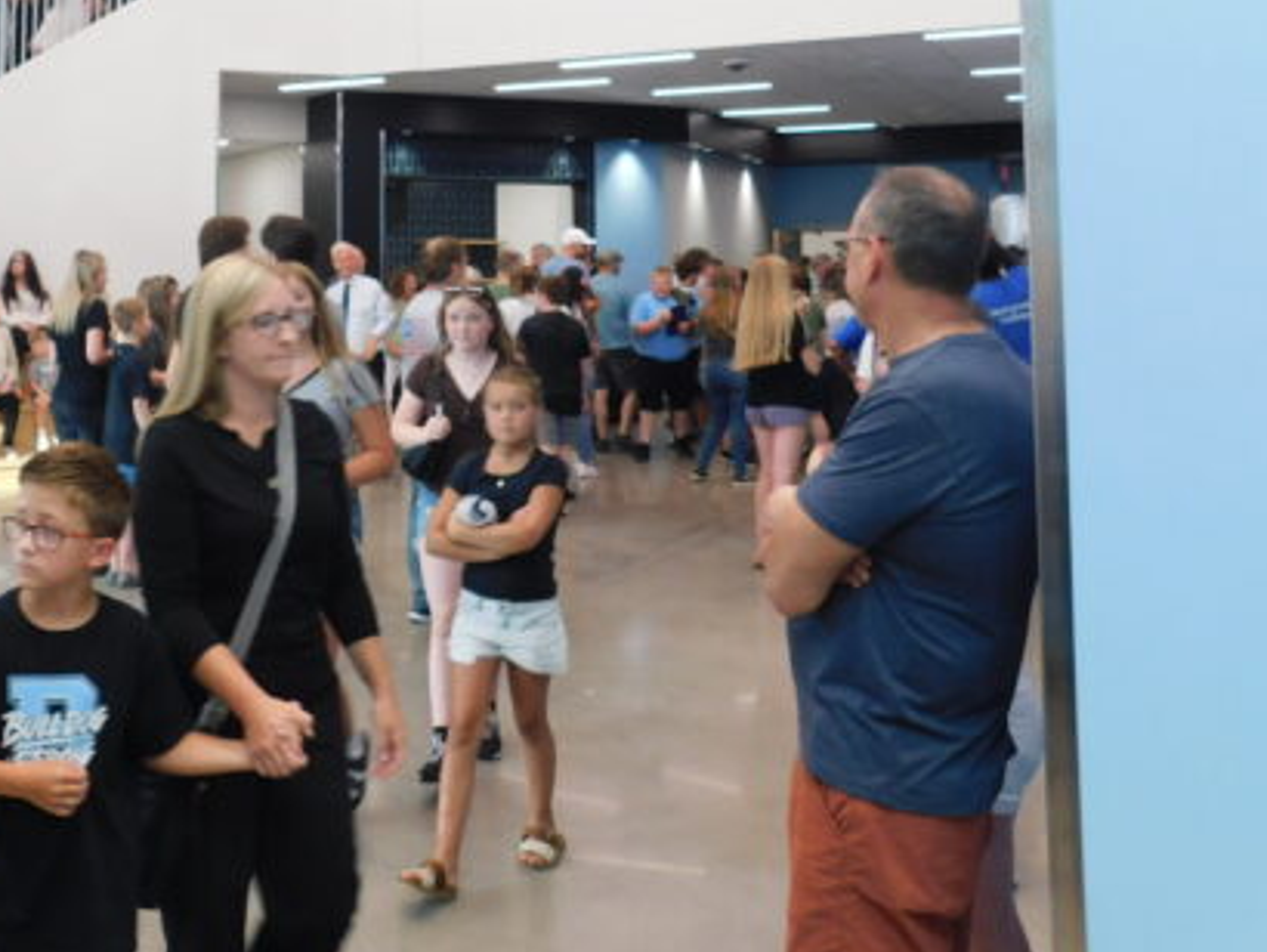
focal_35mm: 39
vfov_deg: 35.4
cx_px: 241
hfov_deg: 45.3
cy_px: 158
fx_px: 1428
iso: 125
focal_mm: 4
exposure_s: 1/50
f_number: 3
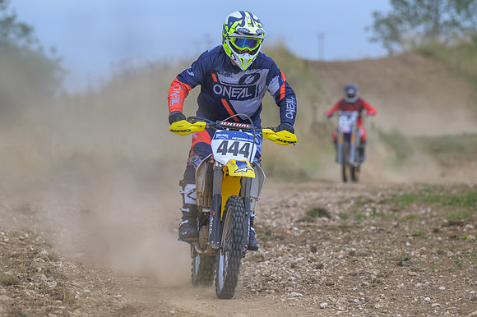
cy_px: 177
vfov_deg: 4.1
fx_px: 4433
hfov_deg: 6.2
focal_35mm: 335
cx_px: 238
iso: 64
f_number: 4
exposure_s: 1/400
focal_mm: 200
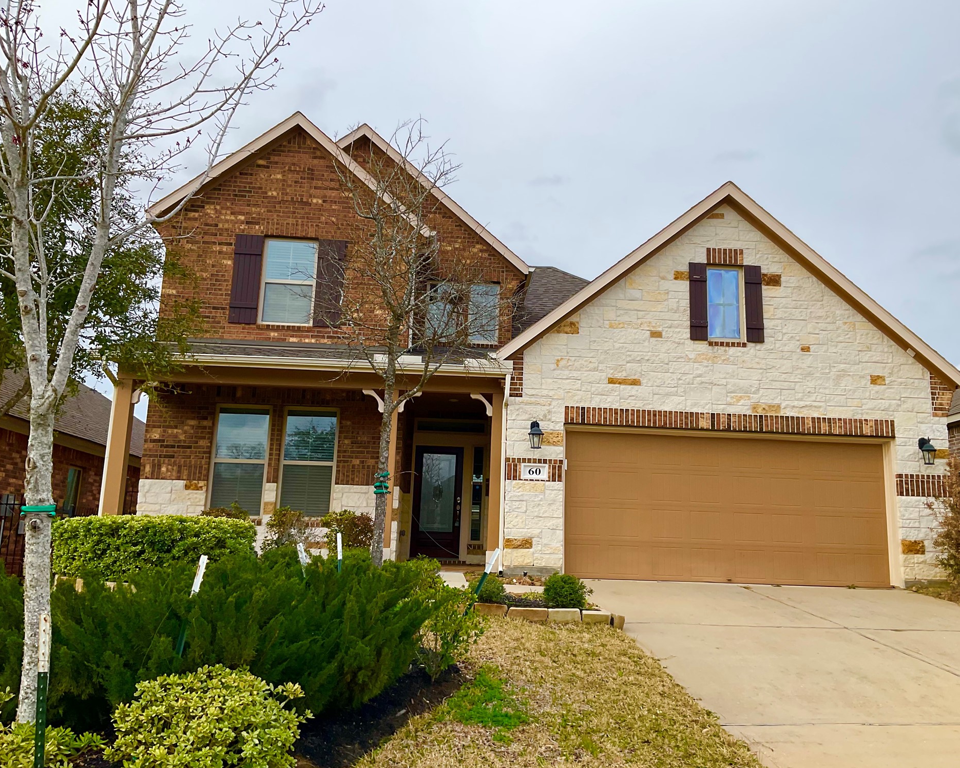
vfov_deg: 47.1
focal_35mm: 31
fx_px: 881
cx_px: 519
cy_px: 376
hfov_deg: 57.1
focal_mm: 3
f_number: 1.8
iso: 16
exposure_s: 1/962
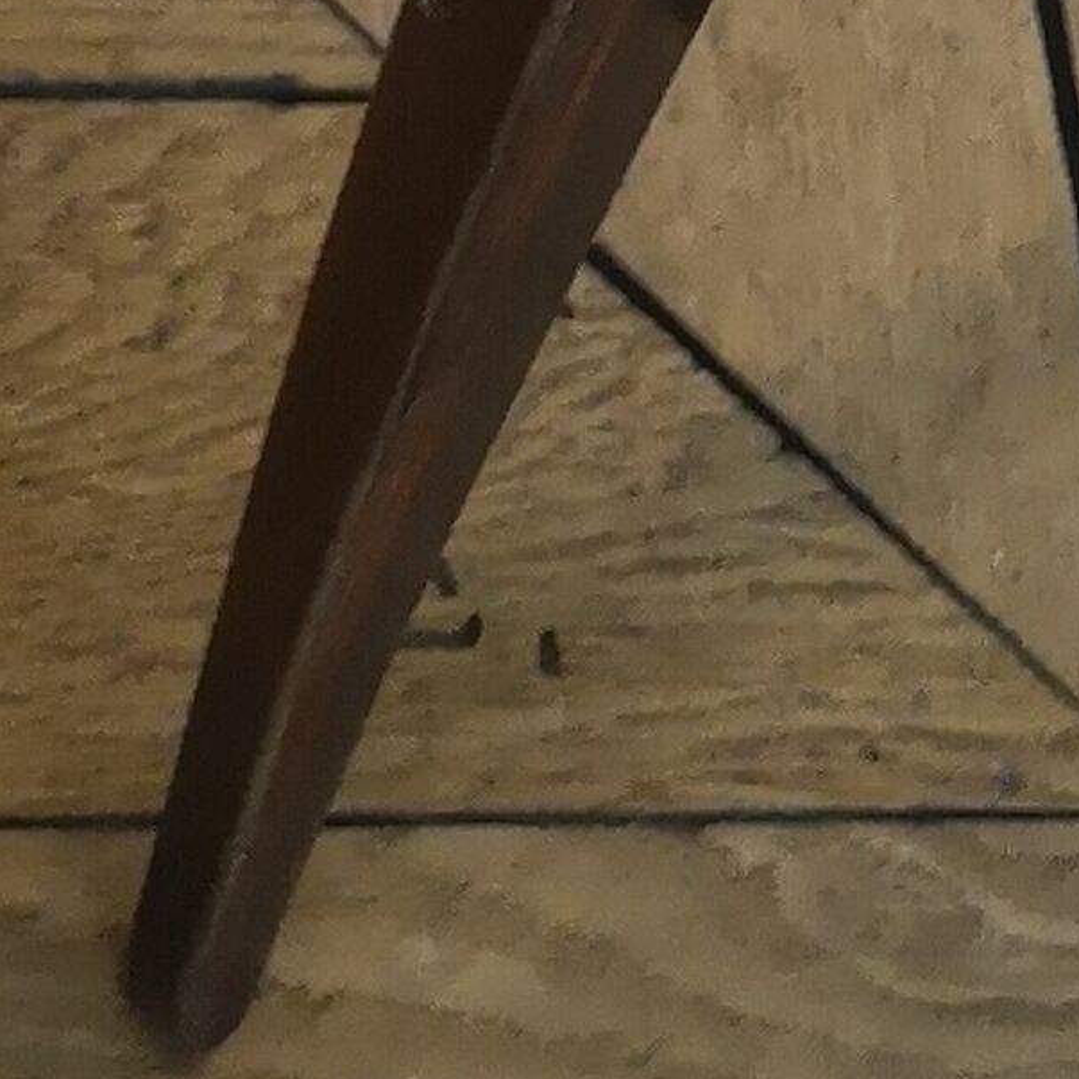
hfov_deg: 11.0
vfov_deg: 8.7
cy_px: -2428
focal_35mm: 157
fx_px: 5537
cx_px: 27
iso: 400
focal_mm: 3.95
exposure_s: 1/25
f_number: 1.8
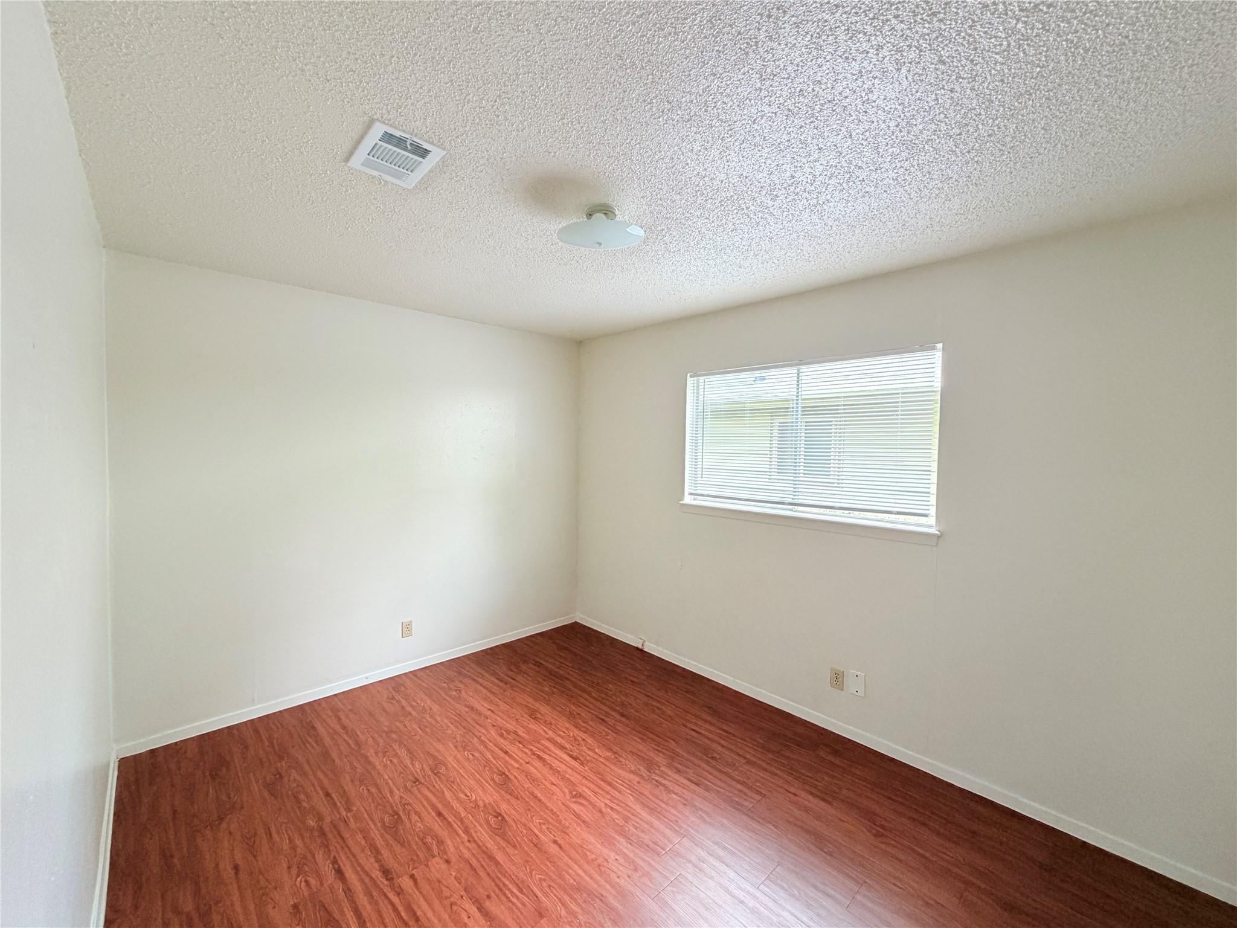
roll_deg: -0.8
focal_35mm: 14
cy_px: 464
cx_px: 618
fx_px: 500
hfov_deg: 102.1
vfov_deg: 85.7
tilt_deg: -2.3
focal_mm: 2.22
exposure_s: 1/121
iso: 250
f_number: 2.2
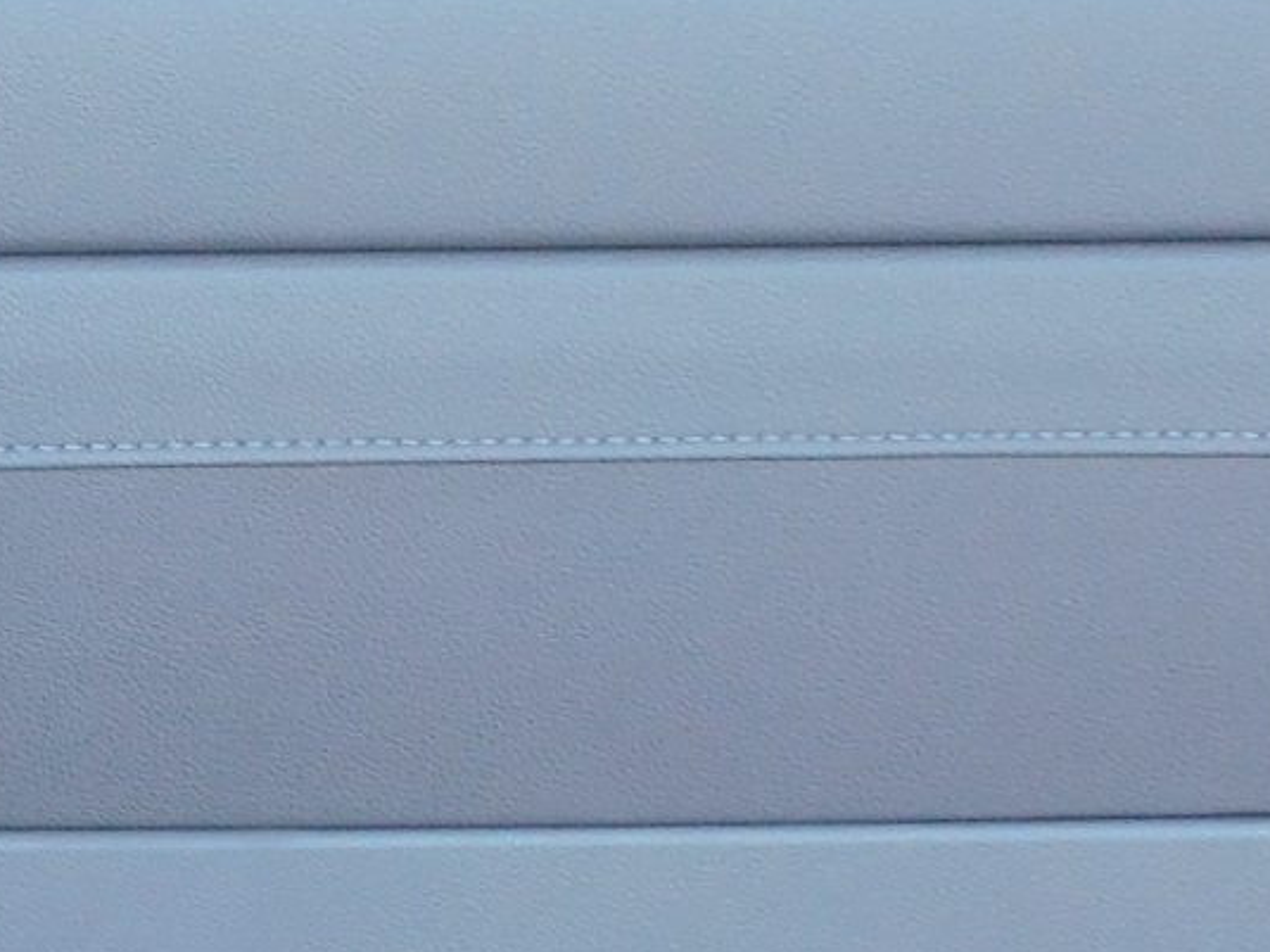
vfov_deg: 14.5
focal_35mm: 102
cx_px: -603
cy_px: 632
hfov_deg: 17.4
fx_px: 3741
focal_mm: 4.3
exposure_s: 1/40
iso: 125
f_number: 3.3
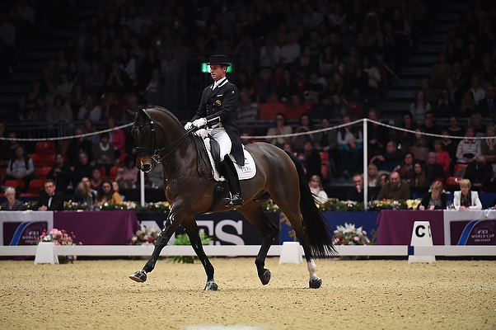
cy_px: 165
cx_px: 248
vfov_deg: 4.6
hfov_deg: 6.9
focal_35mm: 300
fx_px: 4129
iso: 6400
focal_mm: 300
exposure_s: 1/800
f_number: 4
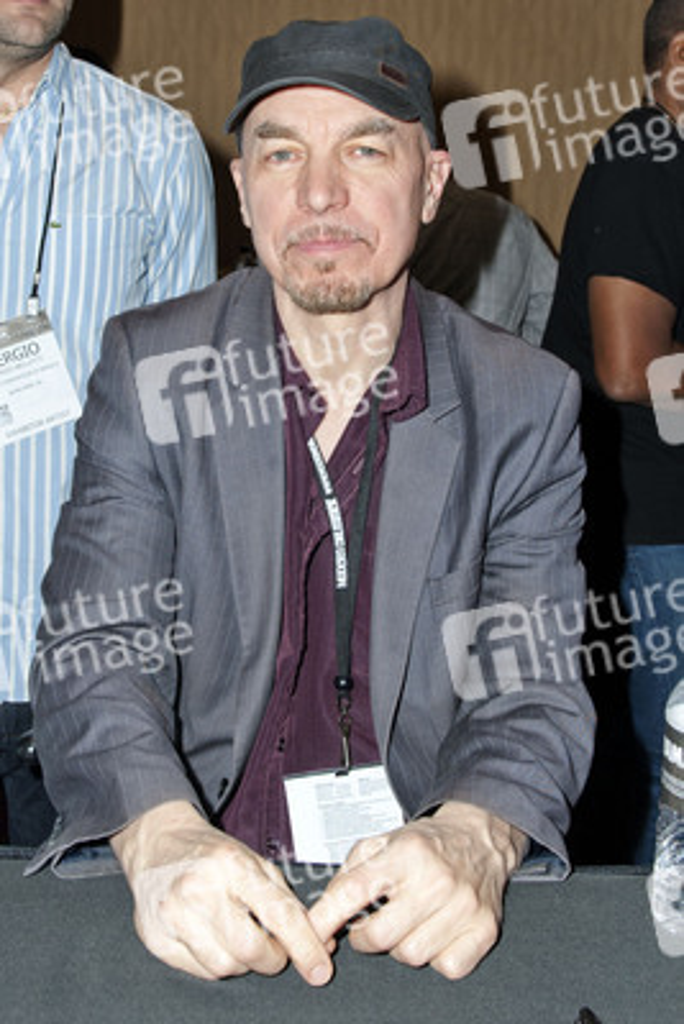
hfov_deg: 45.0
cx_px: 342
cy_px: 512
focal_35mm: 29
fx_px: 826
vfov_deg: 63.6
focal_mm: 29
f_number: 6.3
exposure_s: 1/320
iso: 500
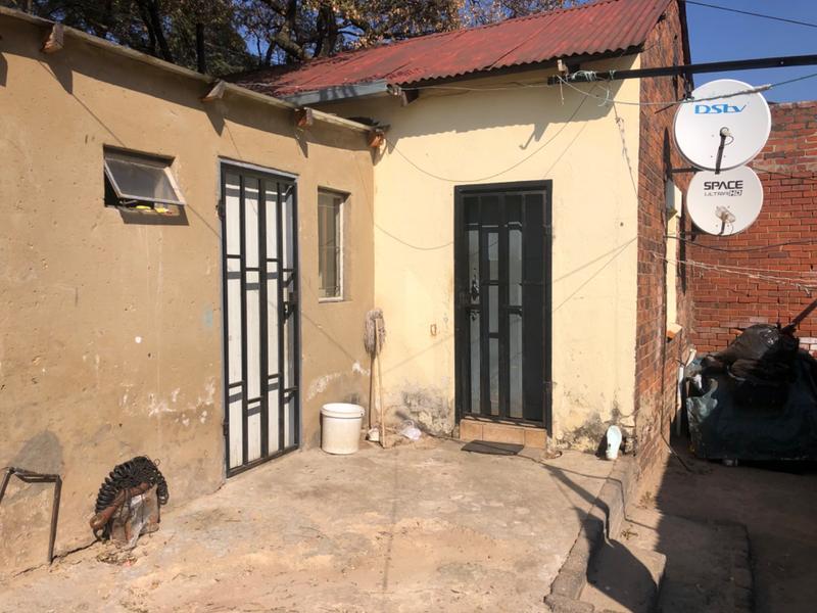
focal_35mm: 28
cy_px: 306
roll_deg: +0.6
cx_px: 408
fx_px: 661
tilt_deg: -1.1
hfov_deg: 63.4
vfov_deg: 49.7
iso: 20
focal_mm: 4
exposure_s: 1/3436
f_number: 1.8
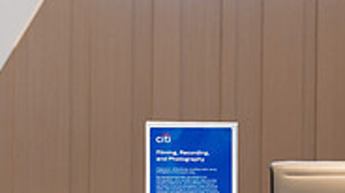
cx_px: -89
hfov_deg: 10.0
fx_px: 1946
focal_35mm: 213
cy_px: 100
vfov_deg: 5.7
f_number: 3.5
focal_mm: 61
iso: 640
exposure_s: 1/200
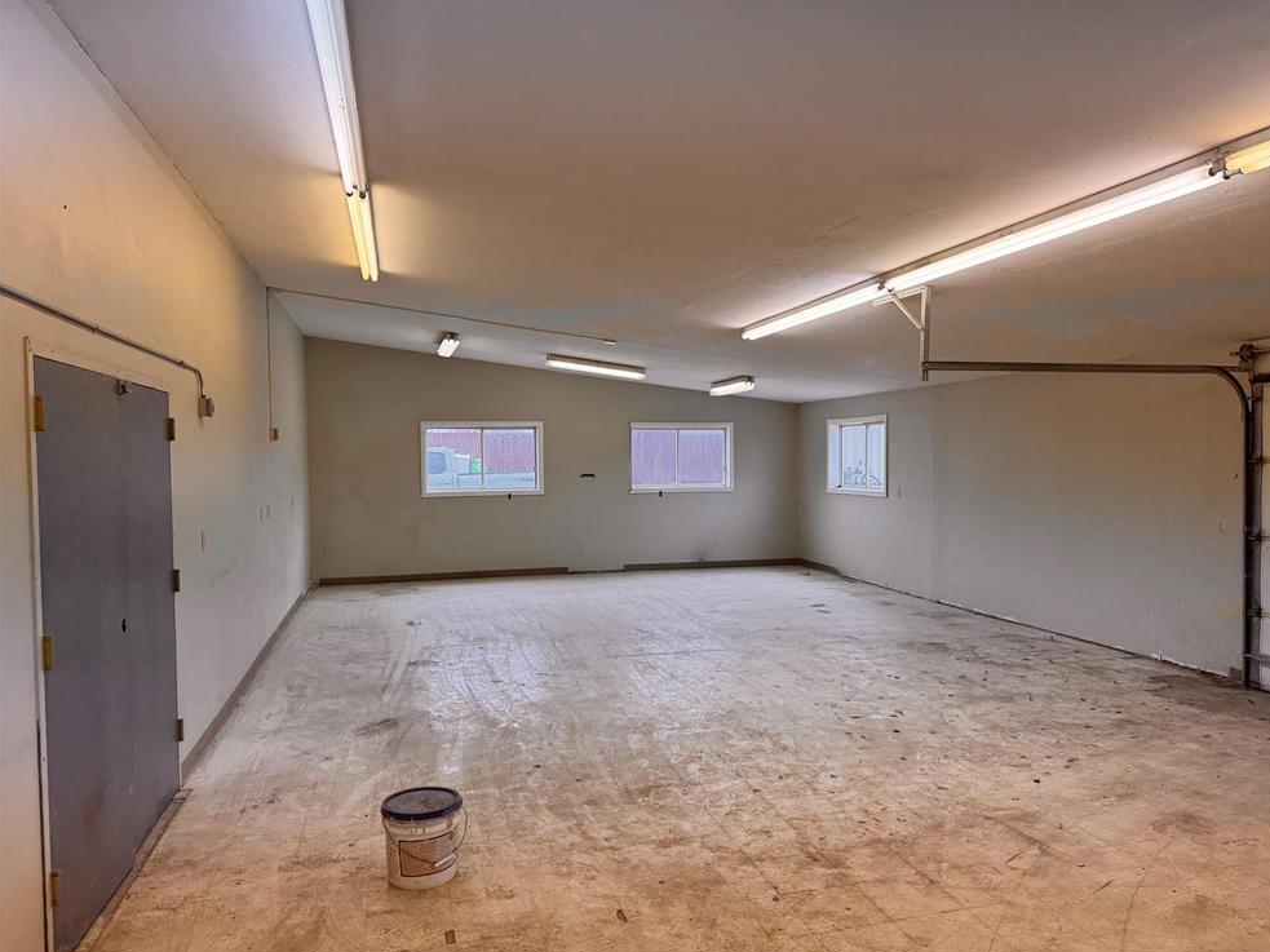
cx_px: 659
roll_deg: +0.1
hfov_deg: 69.4
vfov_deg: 54.9
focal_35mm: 25
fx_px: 917
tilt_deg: -3.0
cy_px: 495
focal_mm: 6.76
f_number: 1.78
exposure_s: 1/128
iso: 100
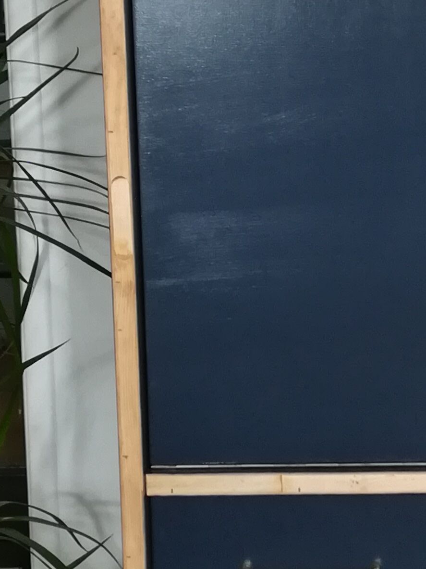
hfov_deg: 13.9
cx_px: 465
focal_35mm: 104
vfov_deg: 18.9
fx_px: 1707
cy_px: 284
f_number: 2.2
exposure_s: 1/33.3
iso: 200
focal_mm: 3.83
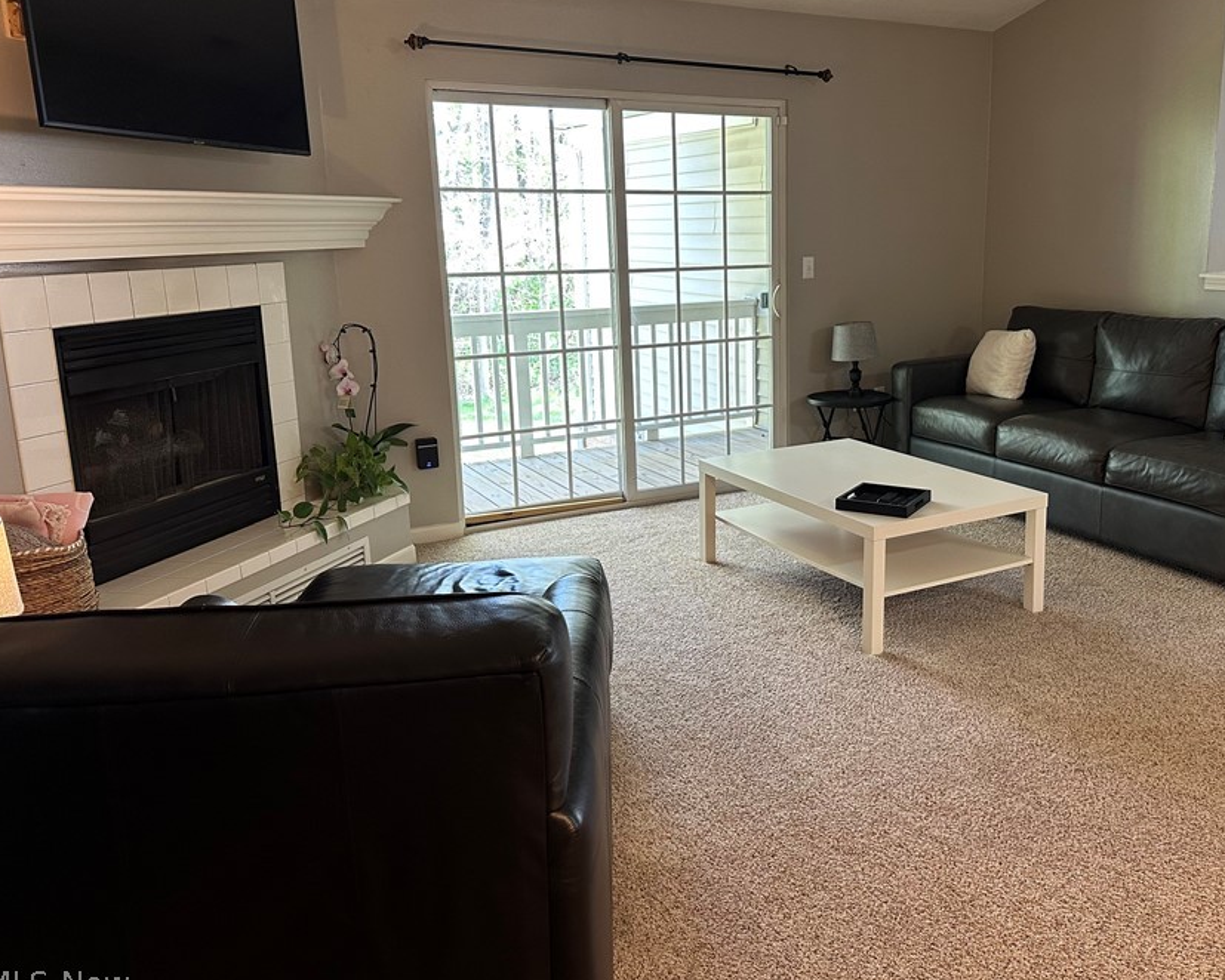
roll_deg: +0.5
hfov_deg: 59.9
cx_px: 735
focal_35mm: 29
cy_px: 440
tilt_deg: -11.1
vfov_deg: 49.9
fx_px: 1052
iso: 200
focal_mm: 6.86
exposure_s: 1/60
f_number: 1.78
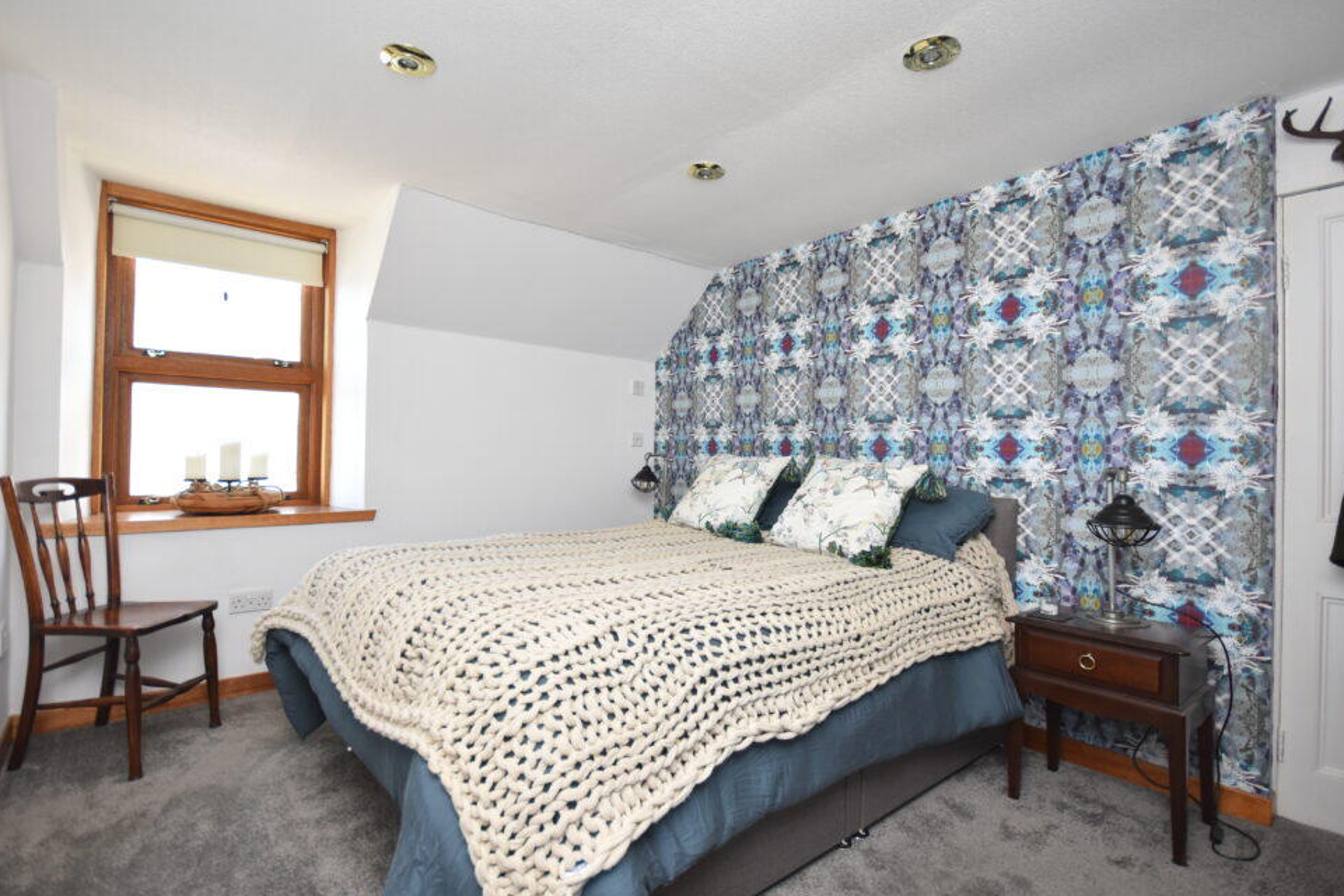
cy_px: 446
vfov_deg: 73.7
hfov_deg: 96.6
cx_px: 633
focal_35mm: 16
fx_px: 597
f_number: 4
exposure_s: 1/60
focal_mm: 10
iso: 500
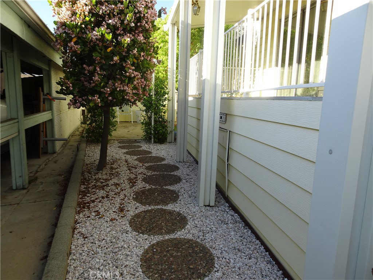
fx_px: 259
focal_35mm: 24
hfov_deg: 71.6
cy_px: 140
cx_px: 186
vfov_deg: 56.8
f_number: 3.5
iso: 80
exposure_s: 1/200
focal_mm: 4.13
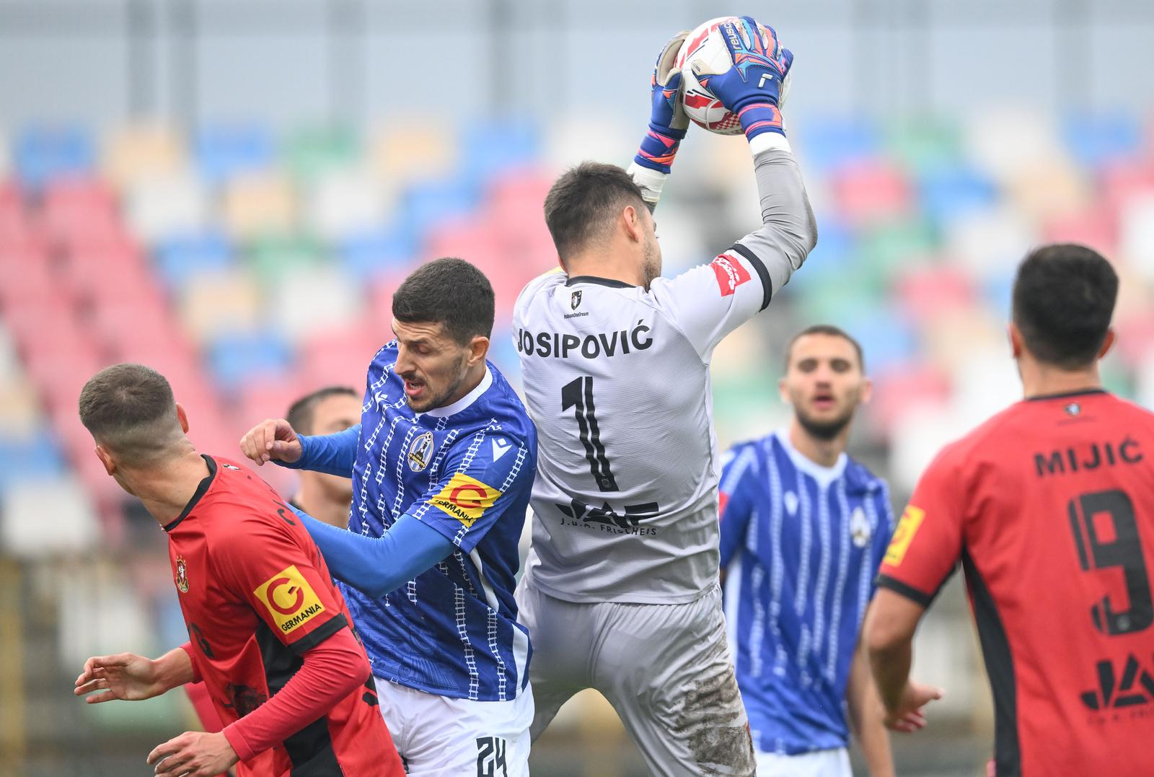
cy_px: 388
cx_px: 577
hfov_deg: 5.1
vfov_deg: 3.5
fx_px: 12860
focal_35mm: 400
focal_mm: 400
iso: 1000
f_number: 2.8
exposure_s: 1/1600
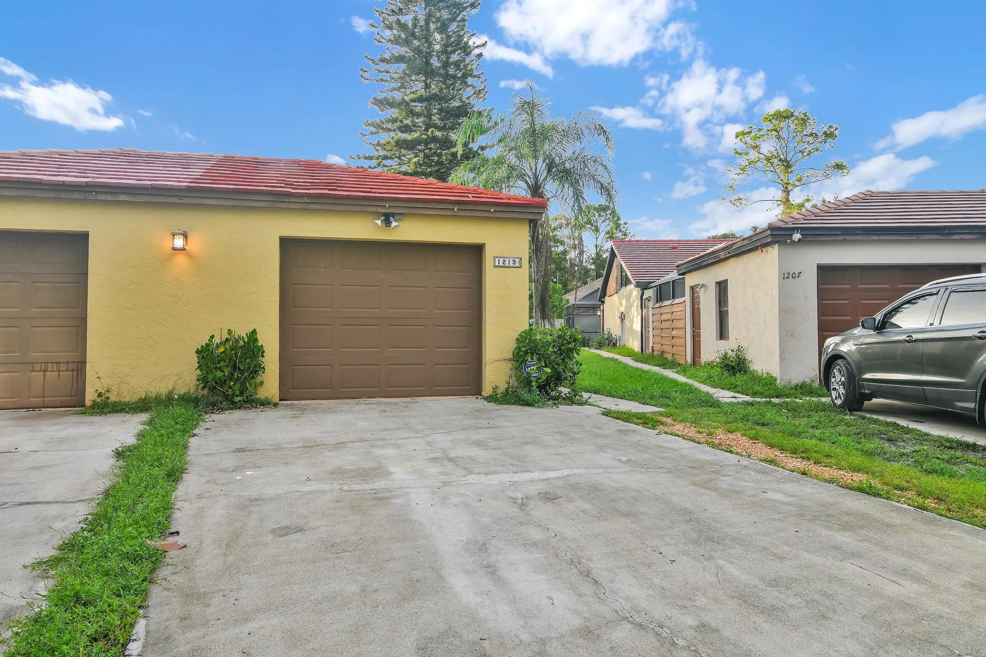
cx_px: 493
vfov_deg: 55.1
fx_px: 630
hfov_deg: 76.1
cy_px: 328
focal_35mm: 23
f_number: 11
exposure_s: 1/30
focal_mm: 23
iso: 200
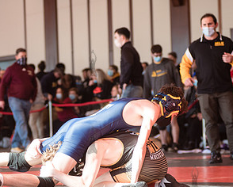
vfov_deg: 9.7
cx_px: 92
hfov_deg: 12.1
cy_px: 140
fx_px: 1098
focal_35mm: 159
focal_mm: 86
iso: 400
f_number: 3.5
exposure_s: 1/400
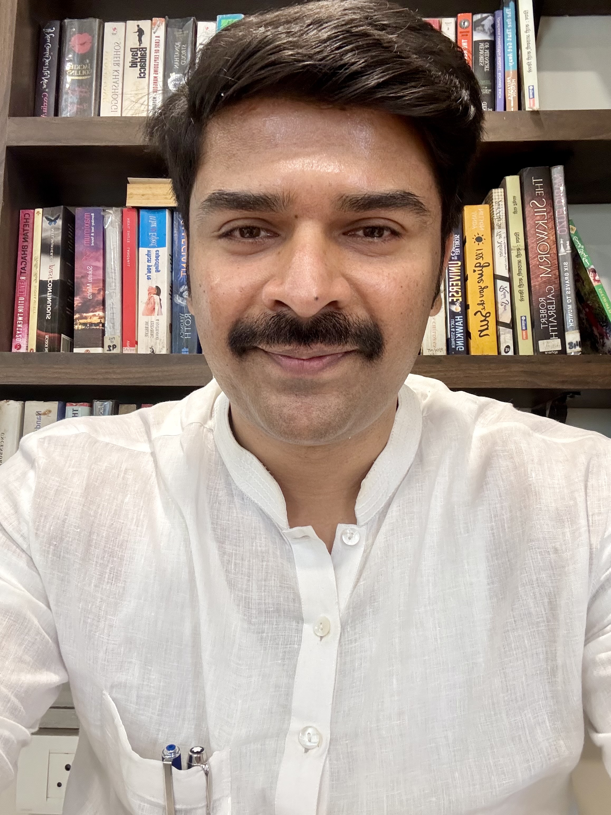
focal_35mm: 30
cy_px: 408
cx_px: 306
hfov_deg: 46.8
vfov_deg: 60.0
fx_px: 706
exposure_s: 1/50
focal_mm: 2.69
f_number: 1.9
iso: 250
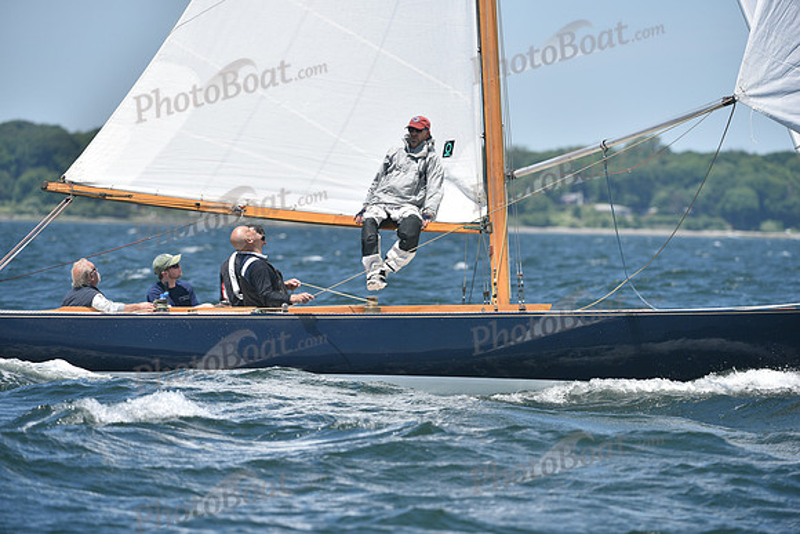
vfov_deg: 4.6
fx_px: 6668
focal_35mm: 300
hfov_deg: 6.9
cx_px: 400
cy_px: 267
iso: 250
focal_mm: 300
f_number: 5.6
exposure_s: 1/1250
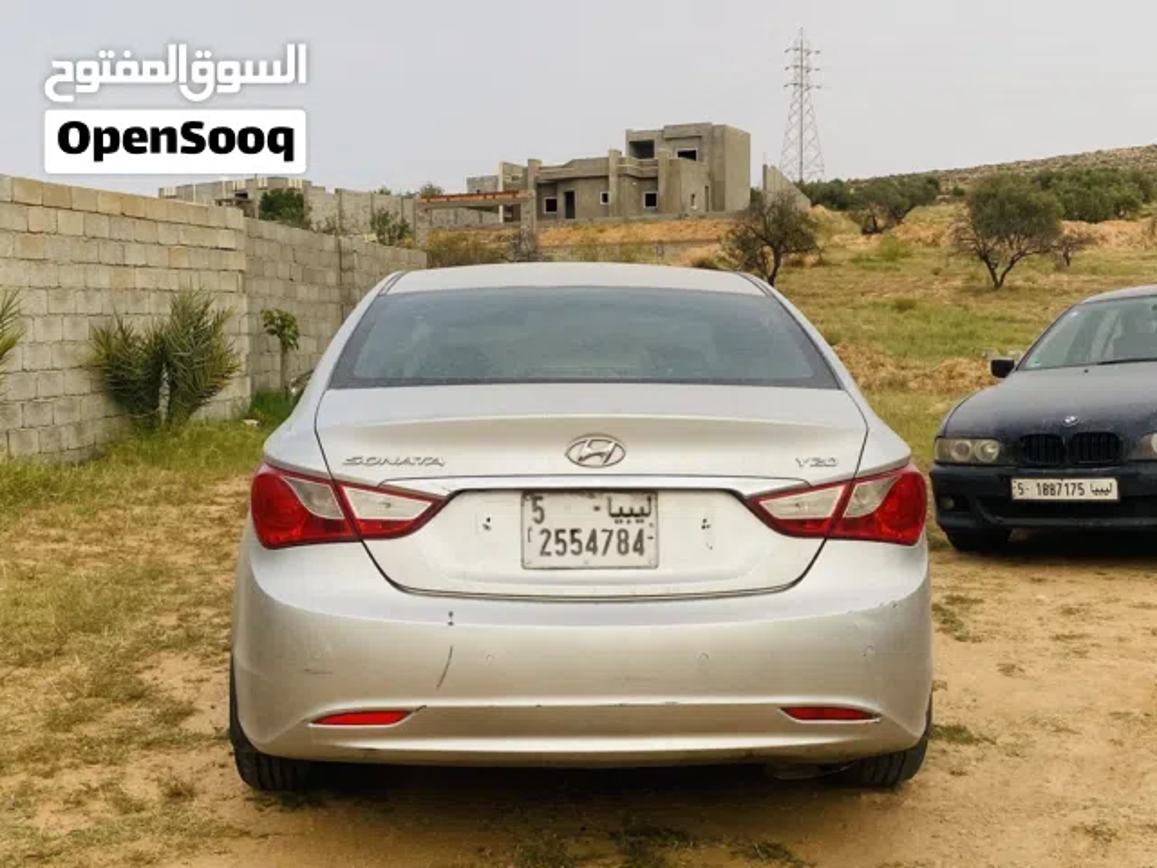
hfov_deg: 67.3
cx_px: 578
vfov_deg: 53.1
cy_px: 434
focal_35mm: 26
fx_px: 869
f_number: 1.8
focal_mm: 4.25
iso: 32
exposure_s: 1/534
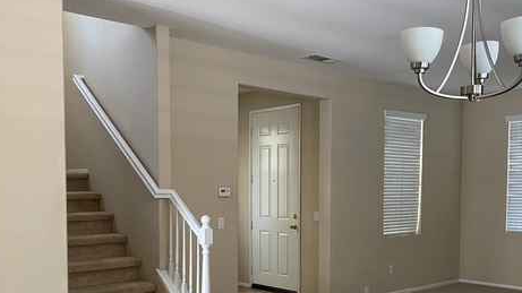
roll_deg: -0.7
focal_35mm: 41
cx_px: 275
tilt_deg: -3.4
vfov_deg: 28.5
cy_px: 223
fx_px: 567
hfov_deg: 49.4
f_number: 1.8
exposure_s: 1/60
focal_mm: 4.25
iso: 320
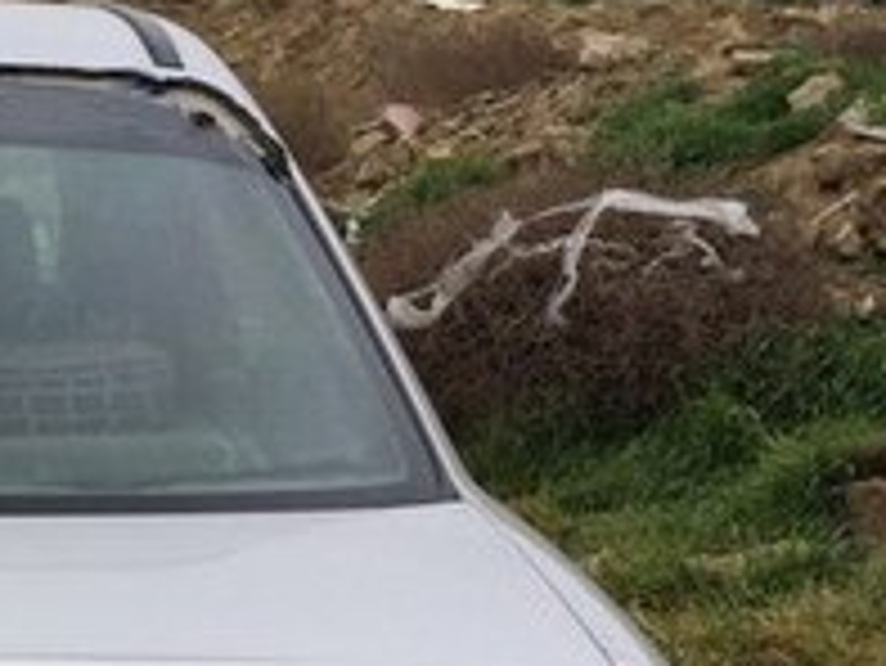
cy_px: 839
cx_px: -328
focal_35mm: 97
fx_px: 2484
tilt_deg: -11.1
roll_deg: +0.5
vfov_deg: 14.7
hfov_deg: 18.5
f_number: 2.2
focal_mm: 4.15
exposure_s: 1/507
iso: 32
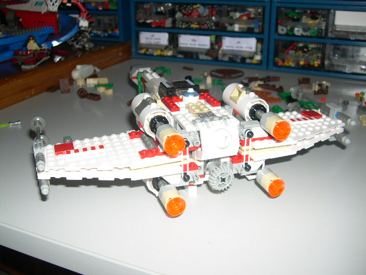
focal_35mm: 38
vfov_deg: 37.7
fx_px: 402
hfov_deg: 49.0
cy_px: 138
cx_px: 183
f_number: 2.8
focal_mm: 8
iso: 100
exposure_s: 1/60
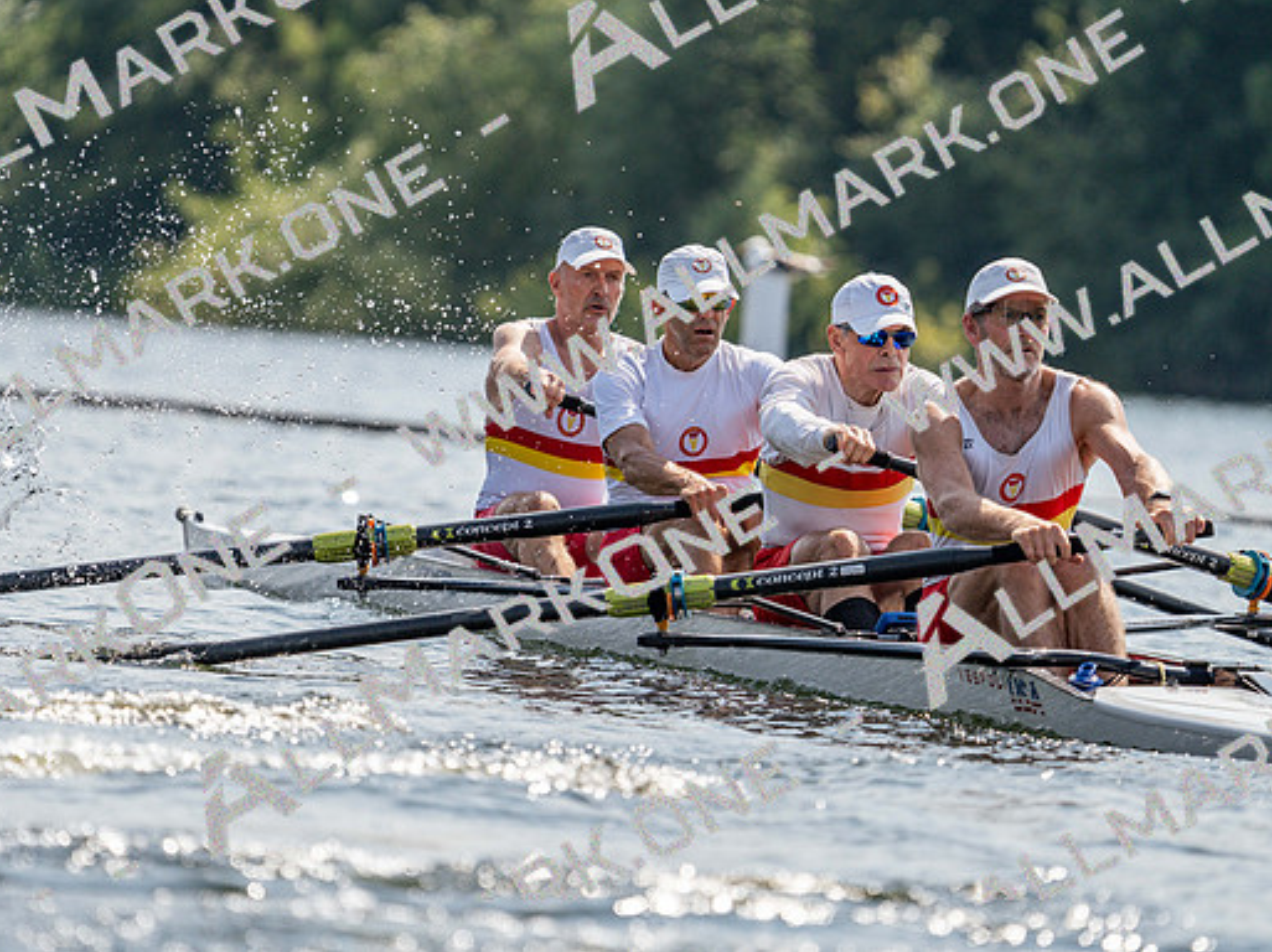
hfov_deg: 4.6
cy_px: 475
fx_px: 15863
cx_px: 704
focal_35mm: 432
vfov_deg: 3.4
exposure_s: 1/1600
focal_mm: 397
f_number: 6.3
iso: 200
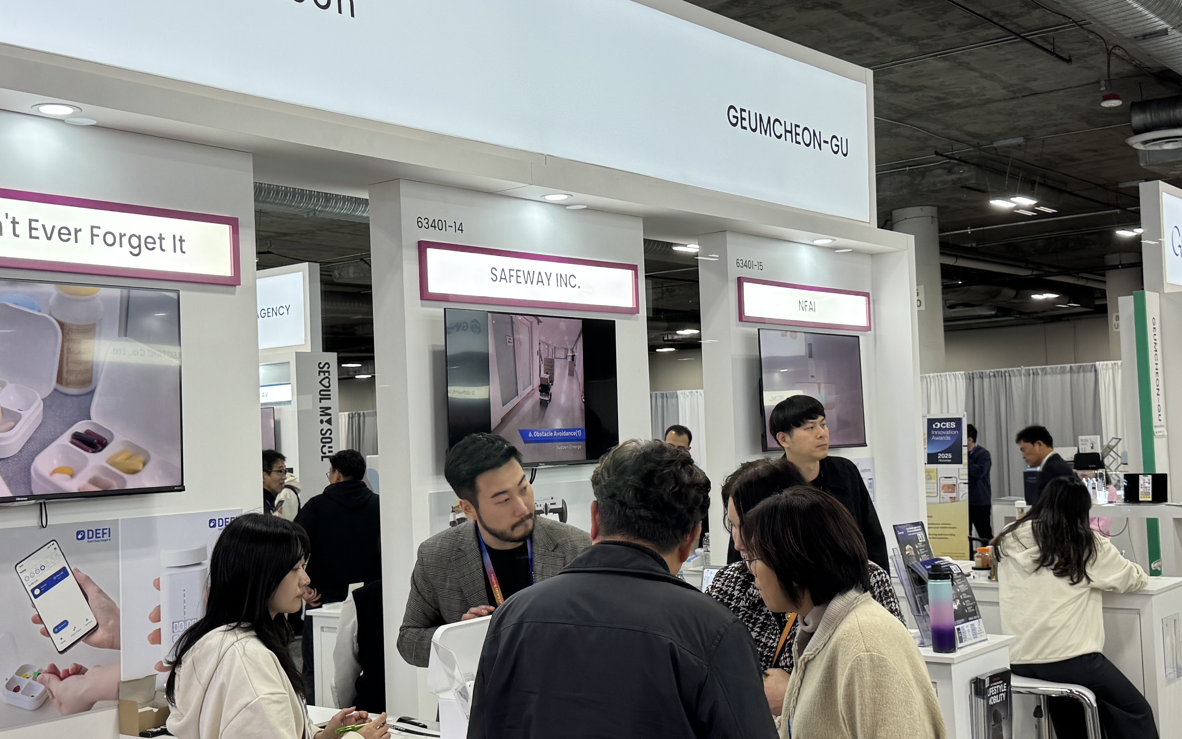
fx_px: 1385
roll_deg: +2.4
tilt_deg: +2.6
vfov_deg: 29.9
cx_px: 522
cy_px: 370
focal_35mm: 43
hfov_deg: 46.1
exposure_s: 1/120
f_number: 1.78
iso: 100
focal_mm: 6.76
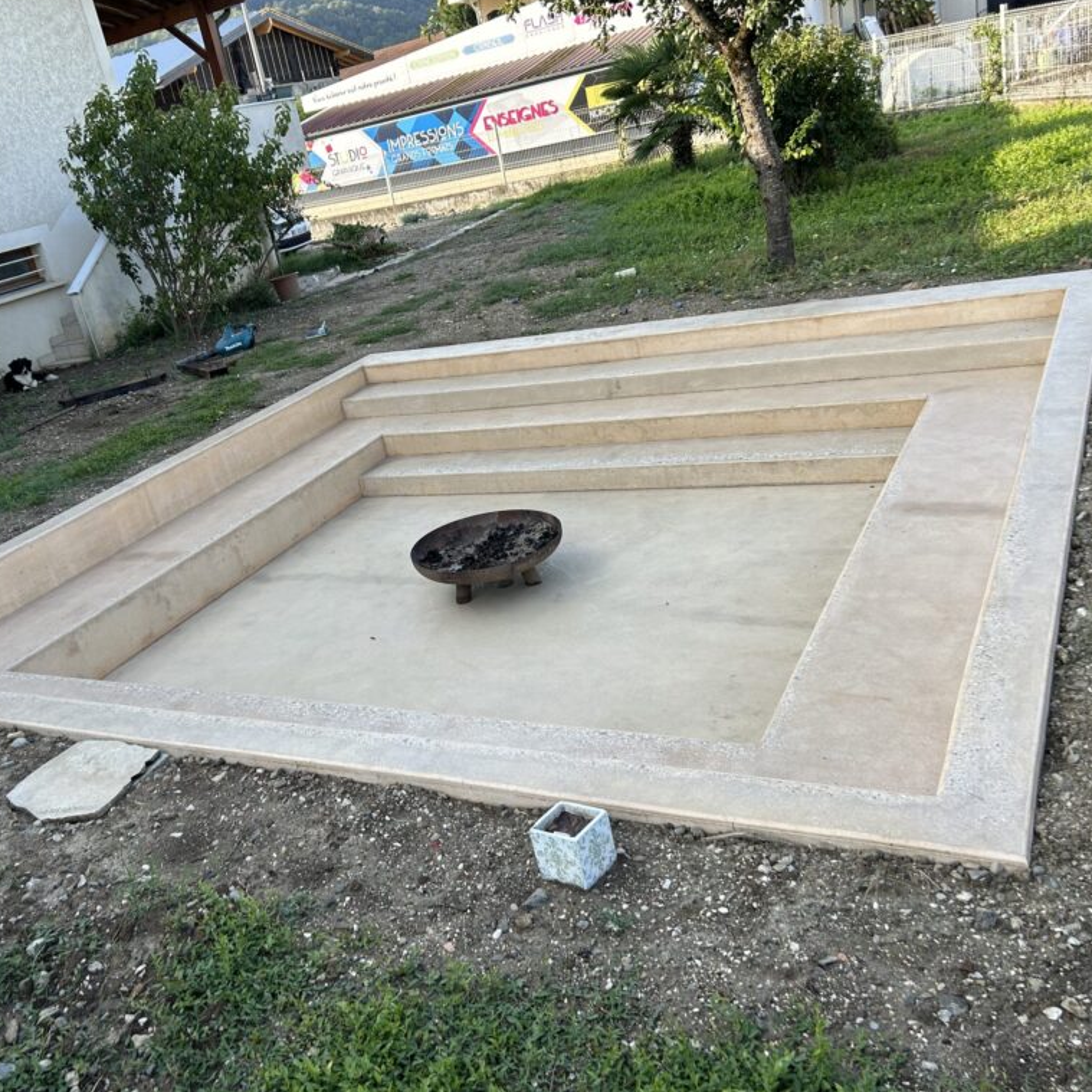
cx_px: 427
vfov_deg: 52.5
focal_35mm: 31
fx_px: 1106
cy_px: 542
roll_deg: +13.9
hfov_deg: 52.1
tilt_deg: -19.6
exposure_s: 1/873
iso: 50
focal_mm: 5.7
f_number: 1.5
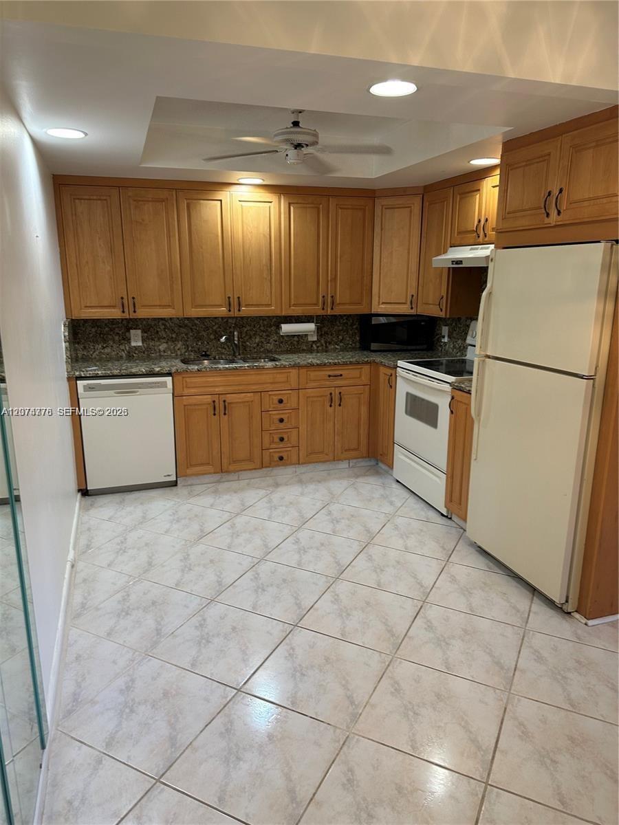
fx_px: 572
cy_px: 412
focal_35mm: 24
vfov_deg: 71.6
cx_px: 310
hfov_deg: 56.8
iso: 125
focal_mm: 6.86
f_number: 1.78
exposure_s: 1/60
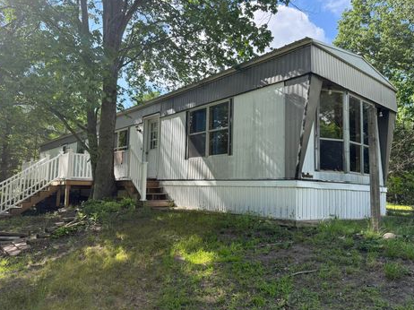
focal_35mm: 26
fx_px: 311
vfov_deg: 53.0
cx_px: 197
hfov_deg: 67.3
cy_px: 159
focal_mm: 6.76
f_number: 1.78
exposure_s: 1/1271
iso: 100
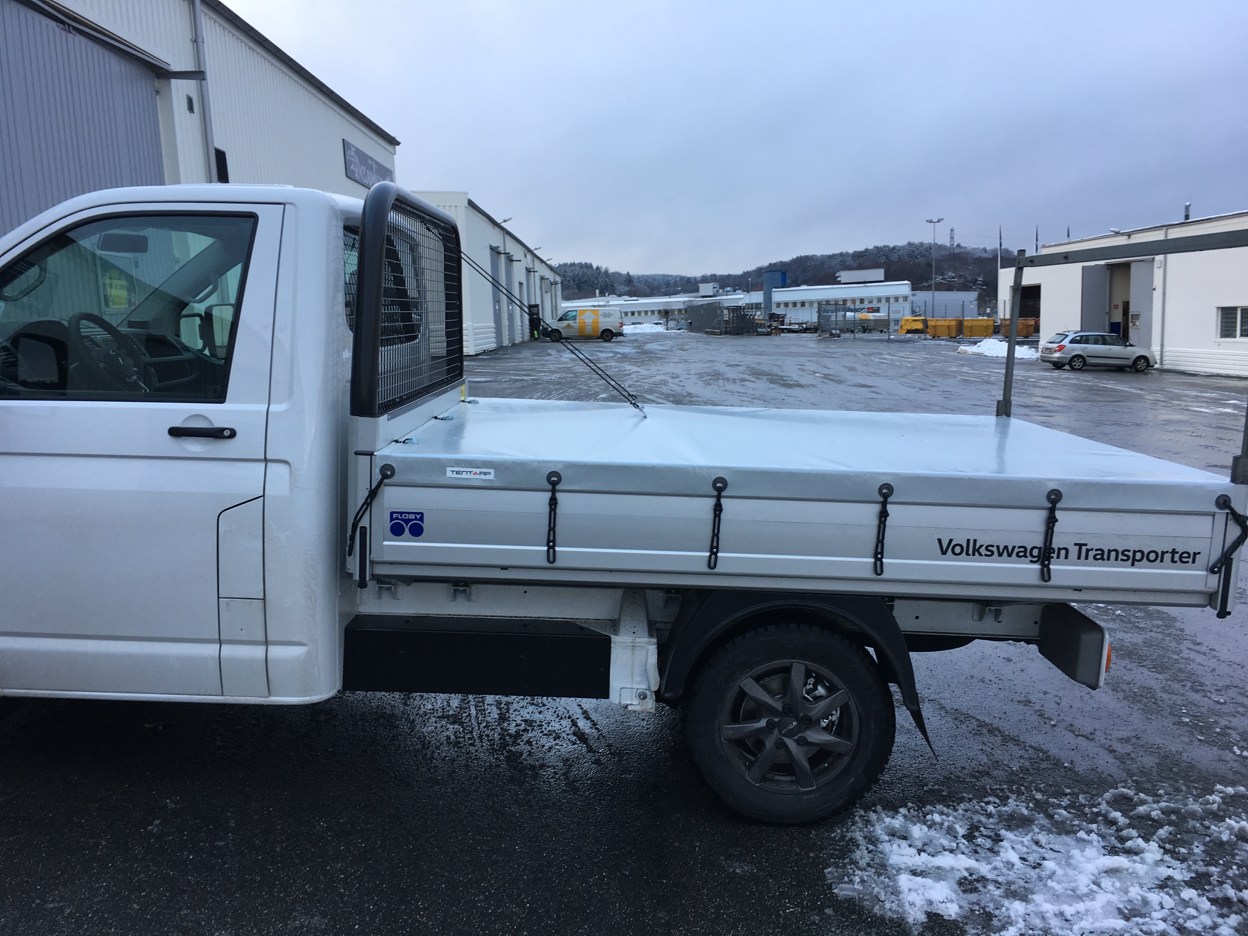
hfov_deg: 61.7
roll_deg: +2.7
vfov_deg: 48.2
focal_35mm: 29
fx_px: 1046
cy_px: 468
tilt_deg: -8.0
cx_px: 624
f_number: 2.2
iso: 25
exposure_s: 1/100
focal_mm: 4.15
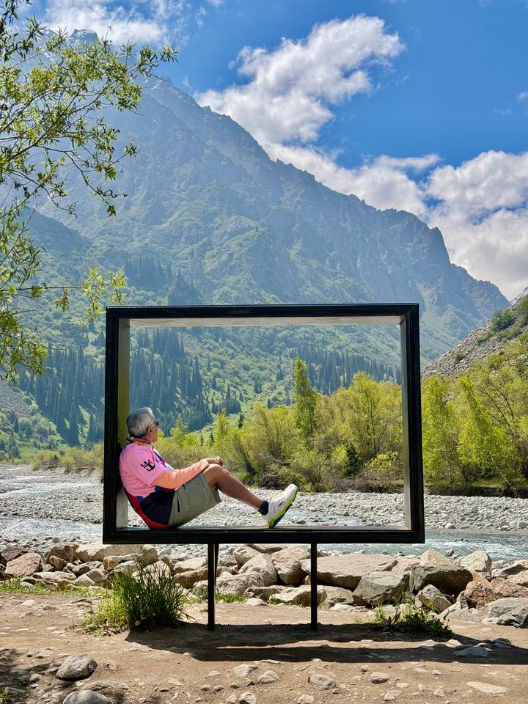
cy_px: 352
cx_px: 264
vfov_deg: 39.7
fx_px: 976
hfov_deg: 30.3
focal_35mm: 48
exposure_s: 1/6536
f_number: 1.78
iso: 80
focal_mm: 6.76
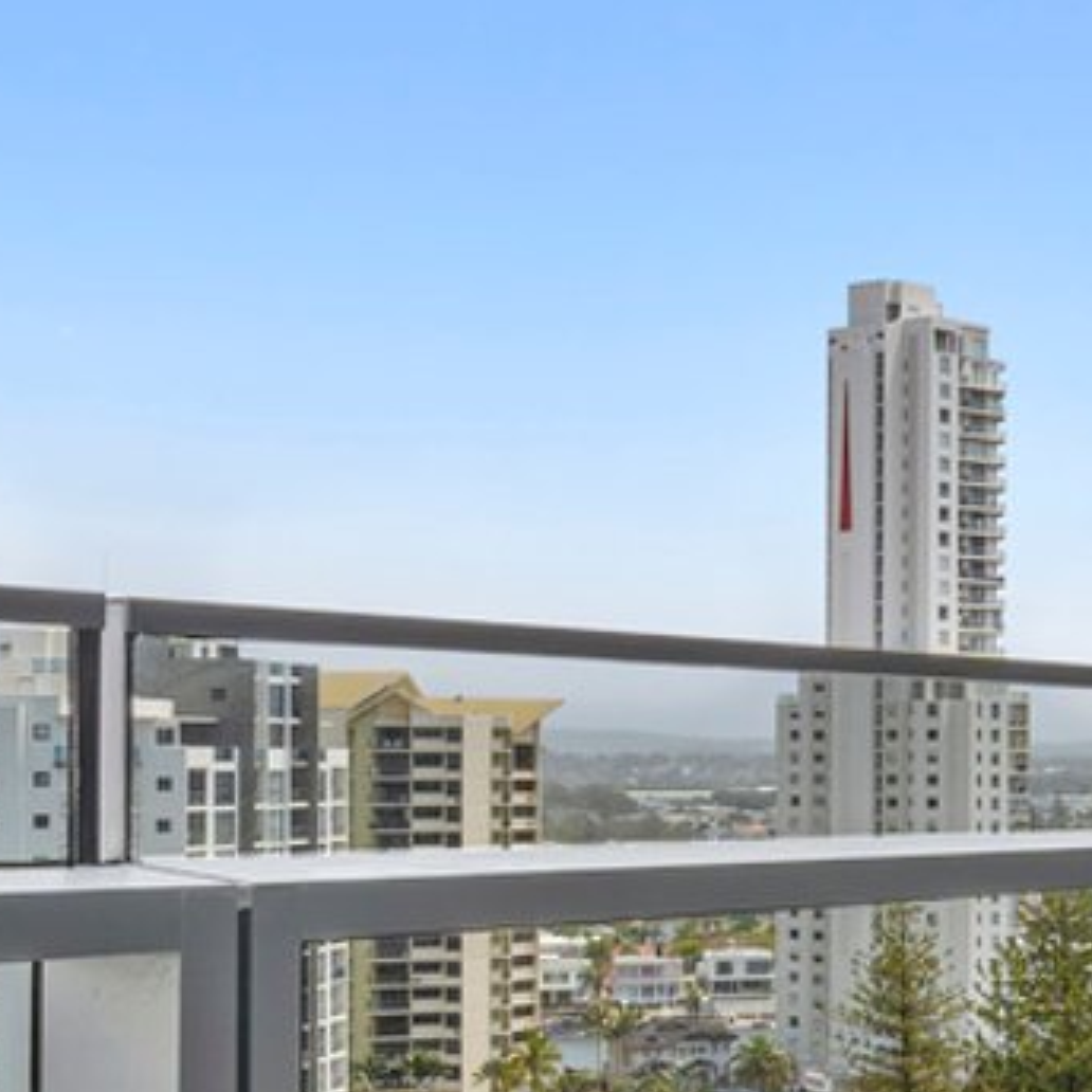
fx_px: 2712
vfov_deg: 22.6
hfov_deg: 19.0
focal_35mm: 76
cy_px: 759
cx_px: 1781
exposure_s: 1/15
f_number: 16
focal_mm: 16
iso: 320
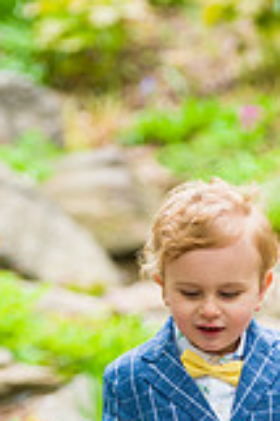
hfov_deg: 5.2
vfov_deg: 7.7
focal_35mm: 265
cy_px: 439
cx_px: 284
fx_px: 3098
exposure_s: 1/320
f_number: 3.2
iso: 200
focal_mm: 95
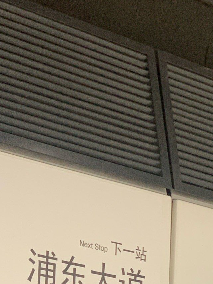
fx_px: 1369
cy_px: 364
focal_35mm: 167
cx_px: 192
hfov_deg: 8.9
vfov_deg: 11.5
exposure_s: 1/50
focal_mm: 6
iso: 200
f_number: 2.4
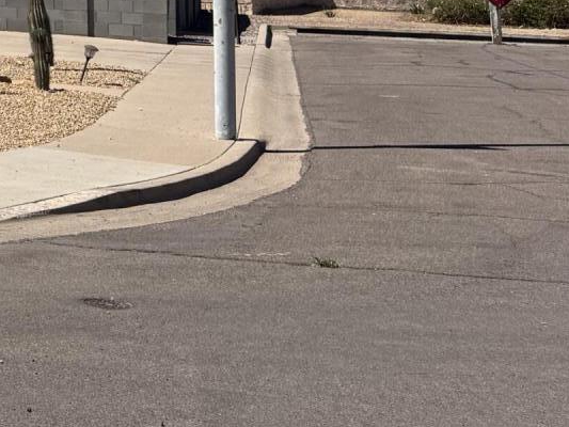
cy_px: -197
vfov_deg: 15.3
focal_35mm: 90
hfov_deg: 17.6
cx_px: -454
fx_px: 1480
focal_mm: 6.76
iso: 80
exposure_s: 1/5348
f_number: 1.78
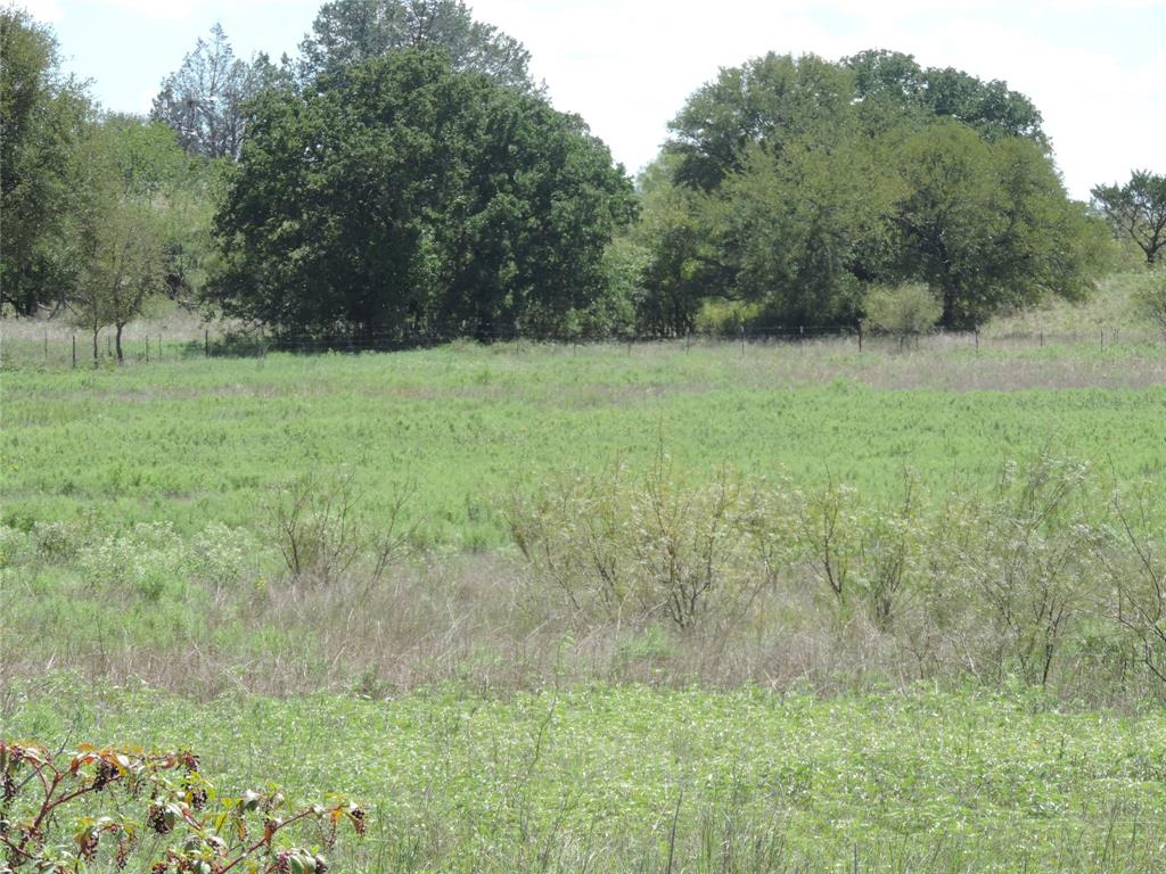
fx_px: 7579
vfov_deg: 6.6
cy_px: 437
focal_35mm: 225
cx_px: 583
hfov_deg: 8.8
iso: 80
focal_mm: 40.1
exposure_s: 1/250
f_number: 4.6
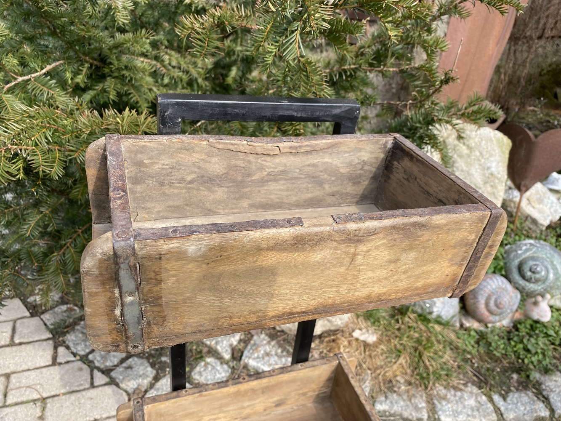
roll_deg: +0.3
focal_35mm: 26
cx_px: 280
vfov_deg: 53.1
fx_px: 421
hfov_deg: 67.3
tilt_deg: -28.8
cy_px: 210
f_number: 1.8
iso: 32
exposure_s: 1/762
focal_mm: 4.25
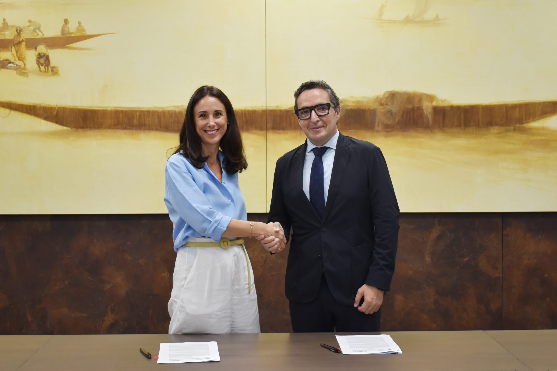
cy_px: 186
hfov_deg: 41.1
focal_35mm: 48
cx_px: 278
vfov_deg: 28.1
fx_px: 743
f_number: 4.5
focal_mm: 32
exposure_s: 1/125
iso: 1000
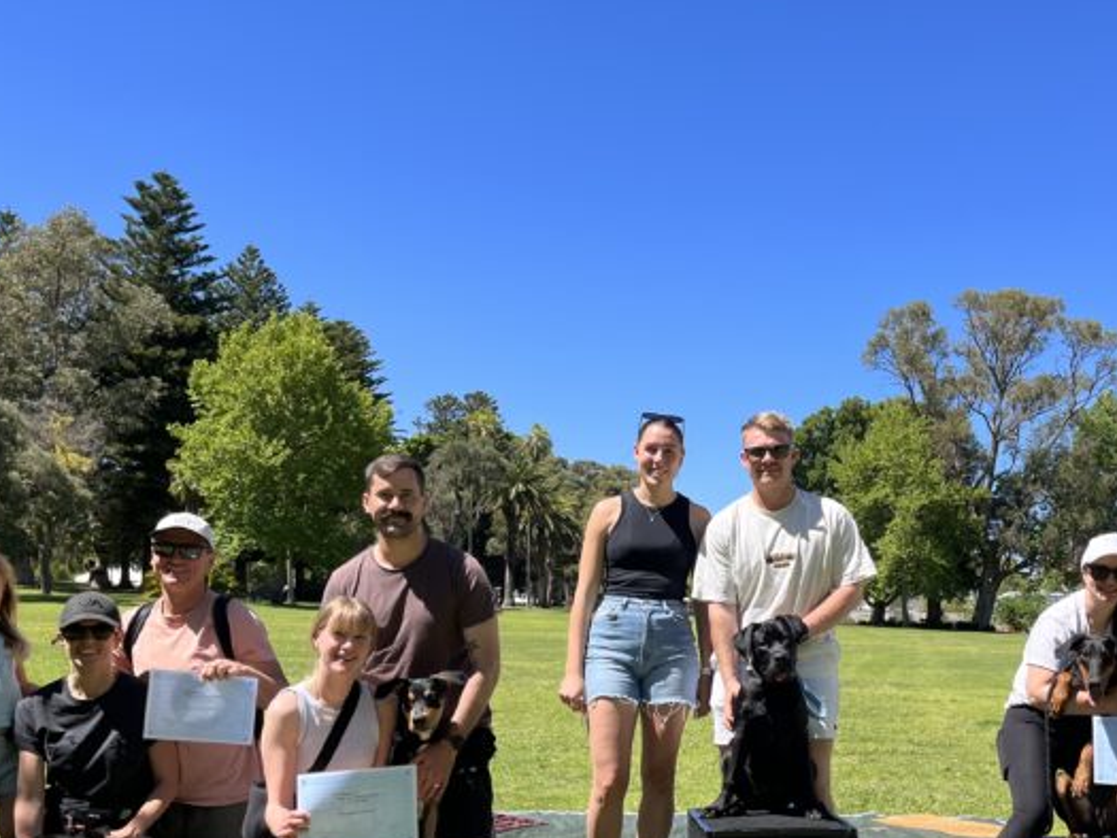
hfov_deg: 48.4
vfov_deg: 37.1
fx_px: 1226
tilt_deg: +0.9
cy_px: 593
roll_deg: -0.8
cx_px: 719
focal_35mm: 38
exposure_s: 1/2513
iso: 50
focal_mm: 5.1
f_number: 1.6
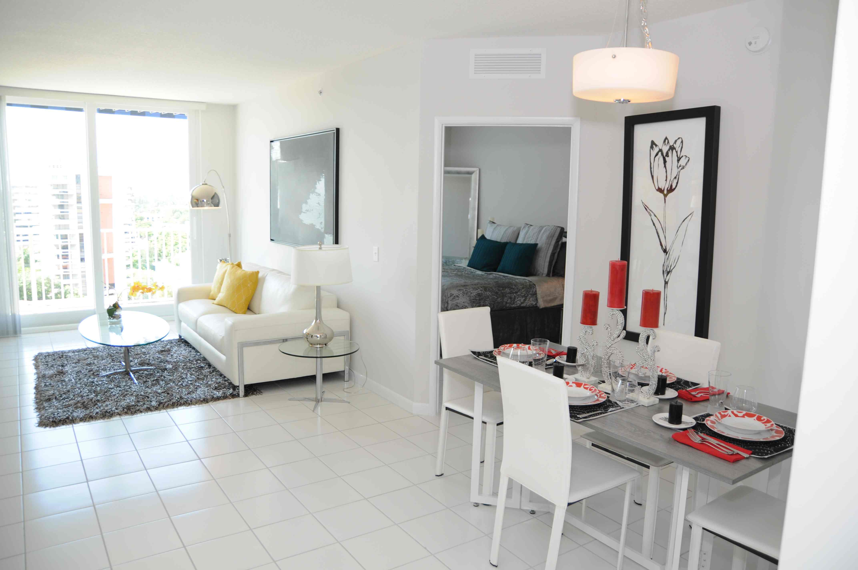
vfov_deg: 50.3
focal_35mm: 26
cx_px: 429
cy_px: 285
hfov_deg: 70.5
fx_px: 607
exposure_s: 1/200
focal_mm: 17
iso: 250
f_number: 3.2
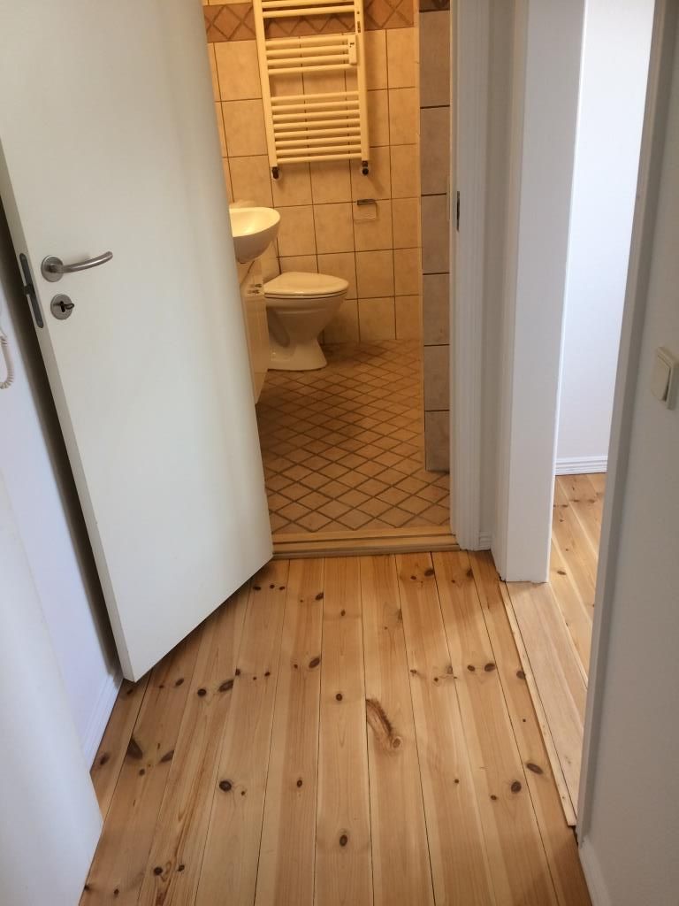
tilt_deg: -27.8
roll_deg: +3.5
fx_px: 758
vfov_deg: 61.7
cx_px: 340
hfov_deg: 48.2
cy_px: 453
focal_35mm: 29
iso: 50
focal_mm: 4.15
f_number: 2.2
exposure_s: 1/33
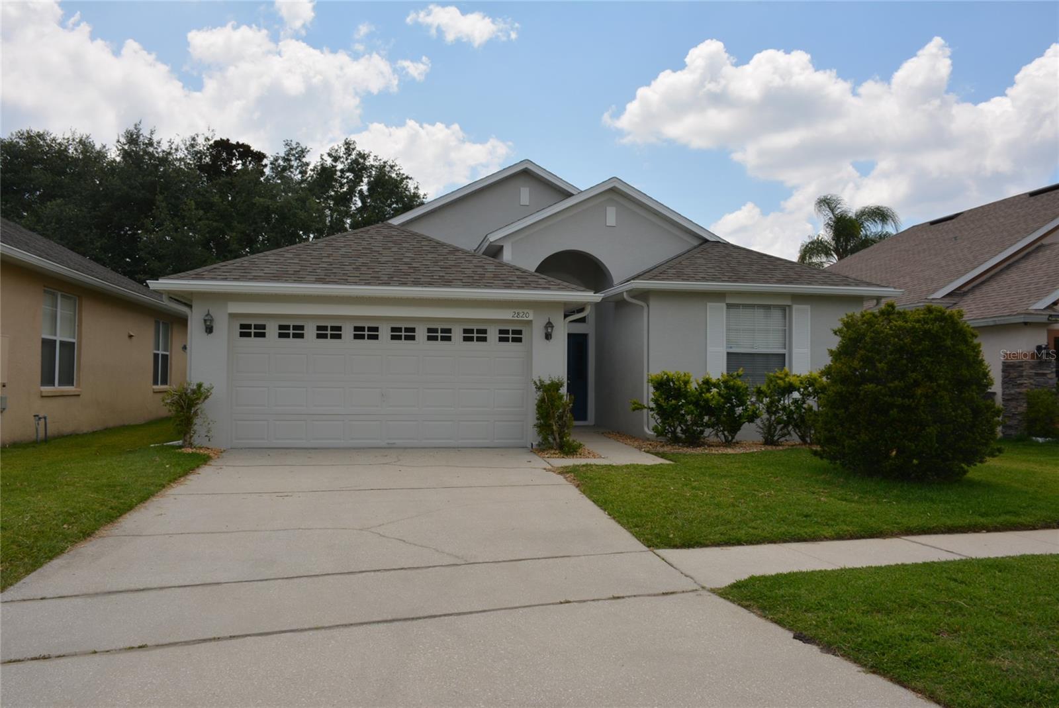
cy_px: 354
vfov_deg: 48.0
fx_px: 795
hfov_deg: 67.3
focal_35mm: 27
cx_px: 530
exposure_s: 1/200
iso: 100
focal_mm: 18
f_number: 10
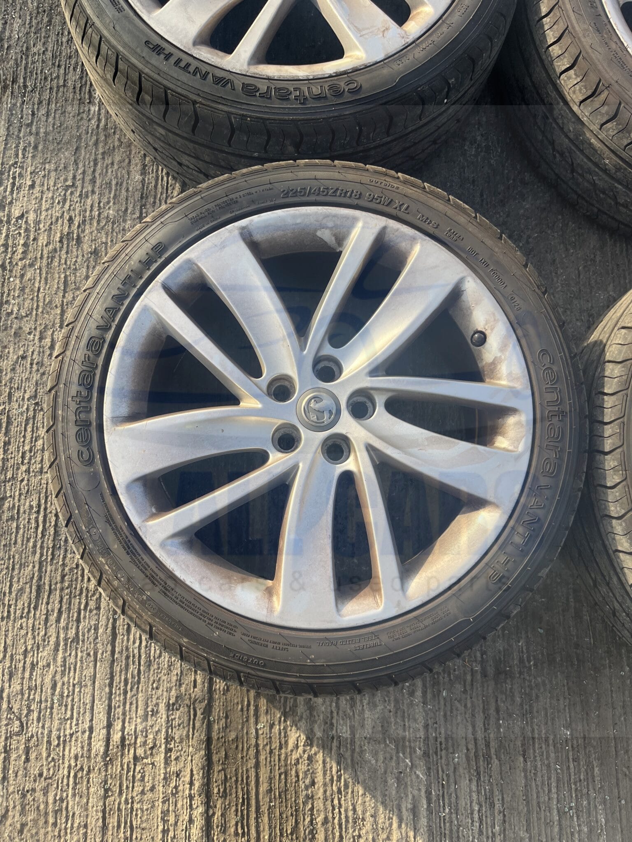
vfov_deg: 67.3
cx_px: 316
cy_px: 421
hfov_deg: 53.1
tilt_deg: -79.3
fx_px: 633
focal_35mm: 26
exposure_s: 1/696
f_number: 1.6
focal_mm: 5.1
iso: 50
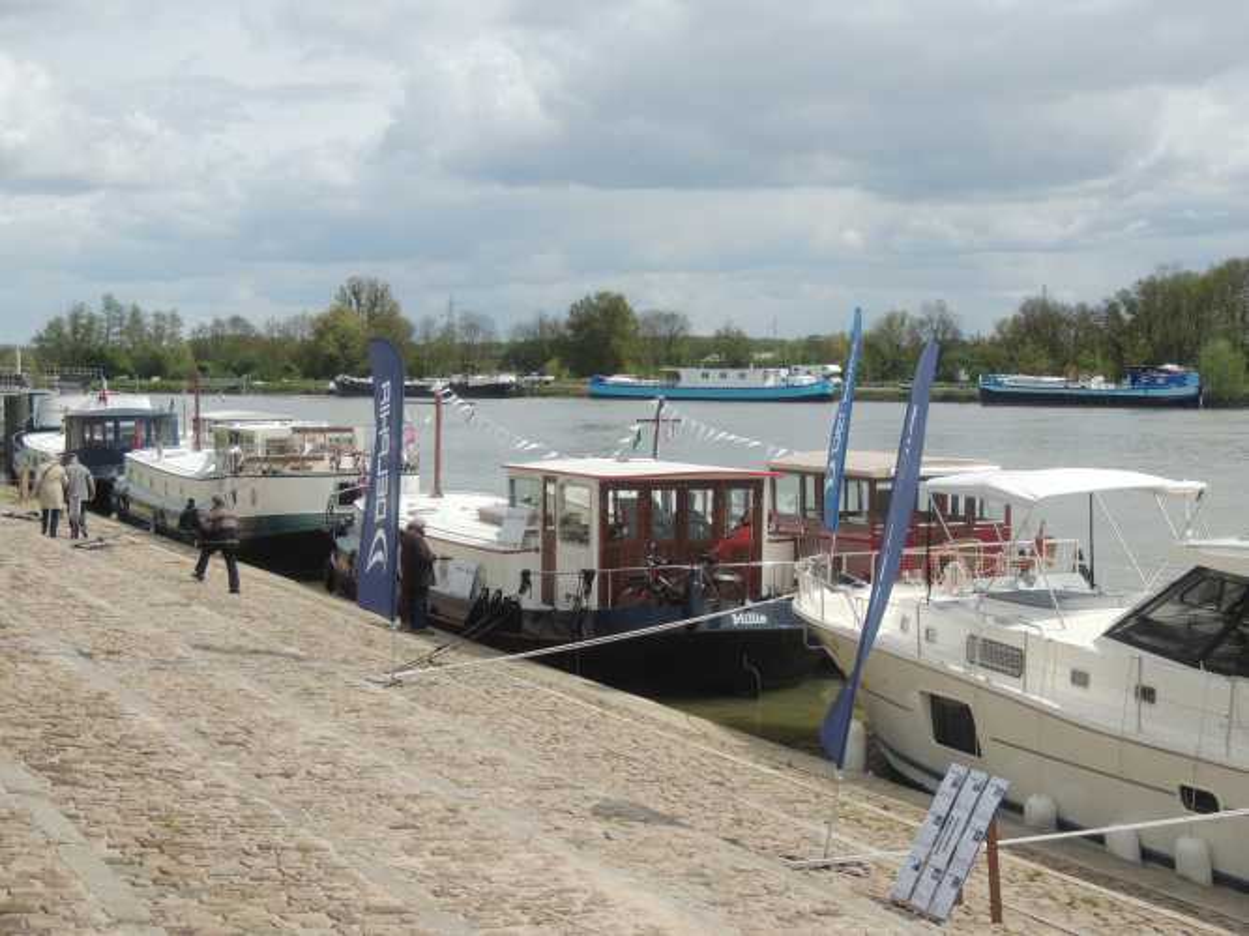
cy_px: 468
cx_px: 624
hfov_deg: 32.2
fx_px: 2165
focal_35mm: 60
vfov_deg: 24.4
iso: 100
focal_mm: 10.7
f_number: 3.7
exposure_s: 1/1000
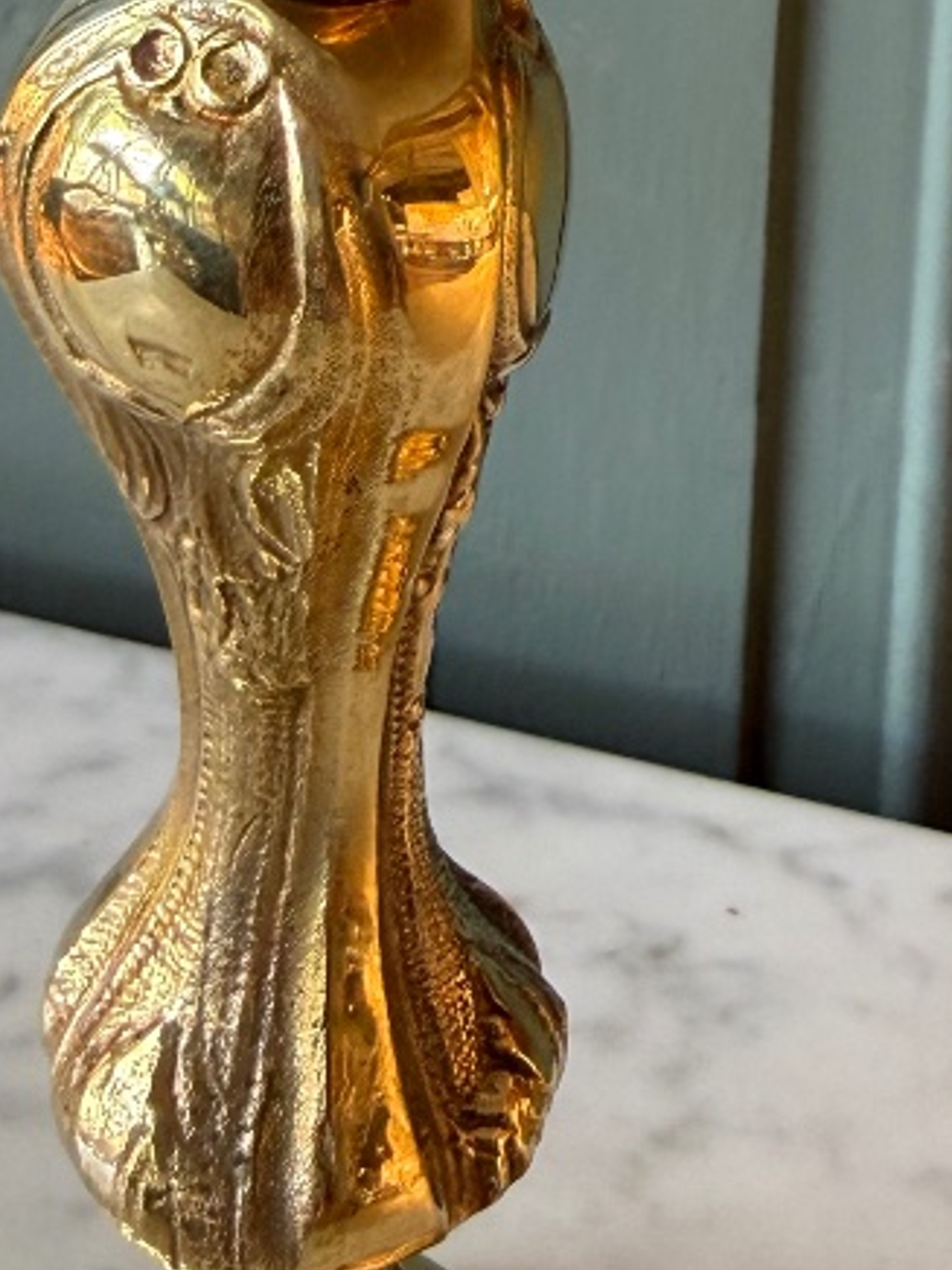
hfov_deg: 22.2
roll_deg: -1.9
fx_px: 2420
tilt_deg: -12.0
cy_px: -146
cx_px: 530
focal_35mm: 66
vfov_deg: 26.9
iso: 320
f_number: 2.2
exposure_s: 1/82
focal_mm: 2.22
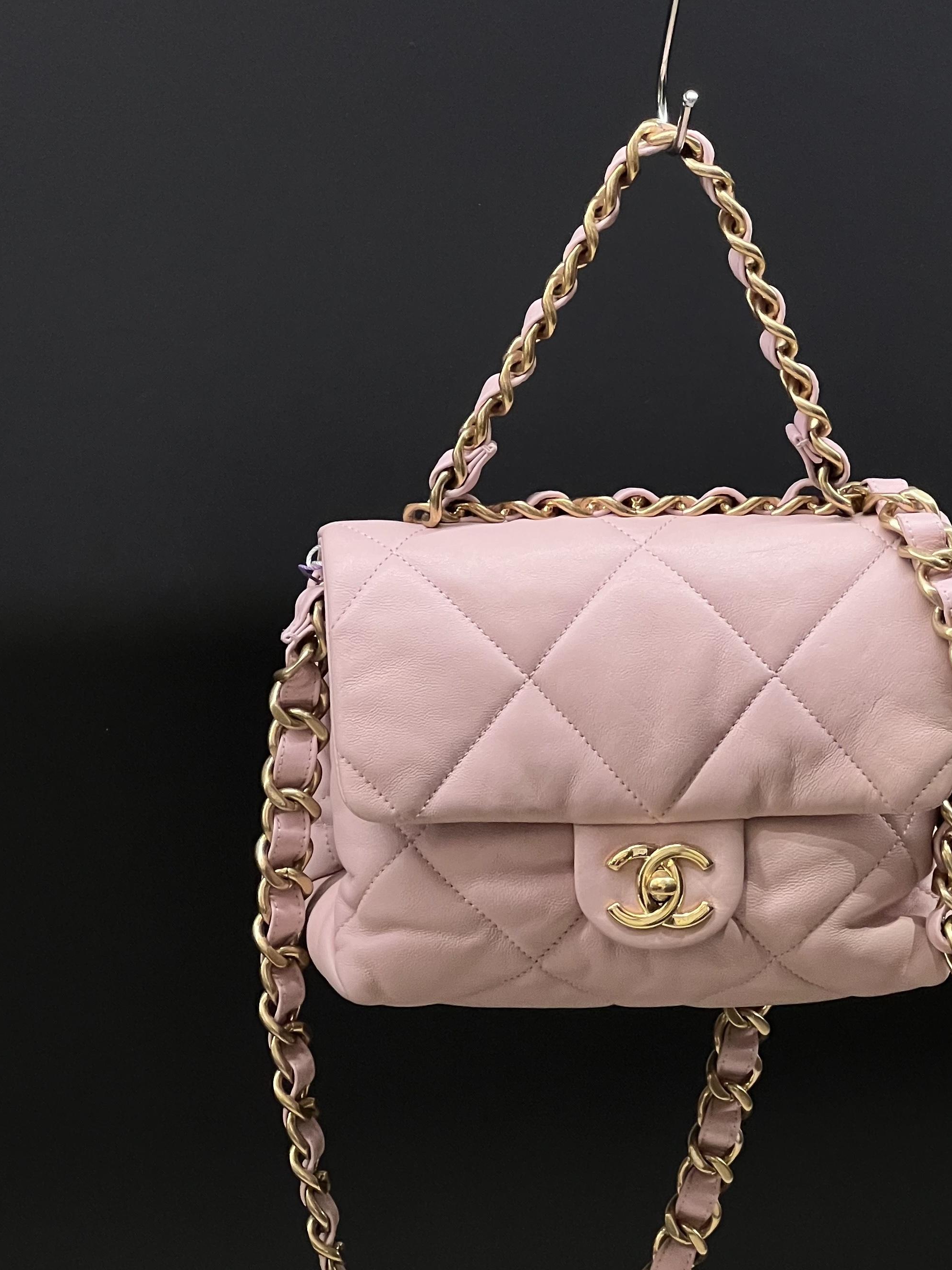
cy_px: 835
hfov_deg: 13.8
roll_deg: -0.9
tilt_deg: -18.3
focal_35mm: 107
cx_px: 619
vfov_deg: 18.3
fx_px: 3925
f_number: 2.8
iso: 250
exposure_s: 1/50
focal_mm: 9
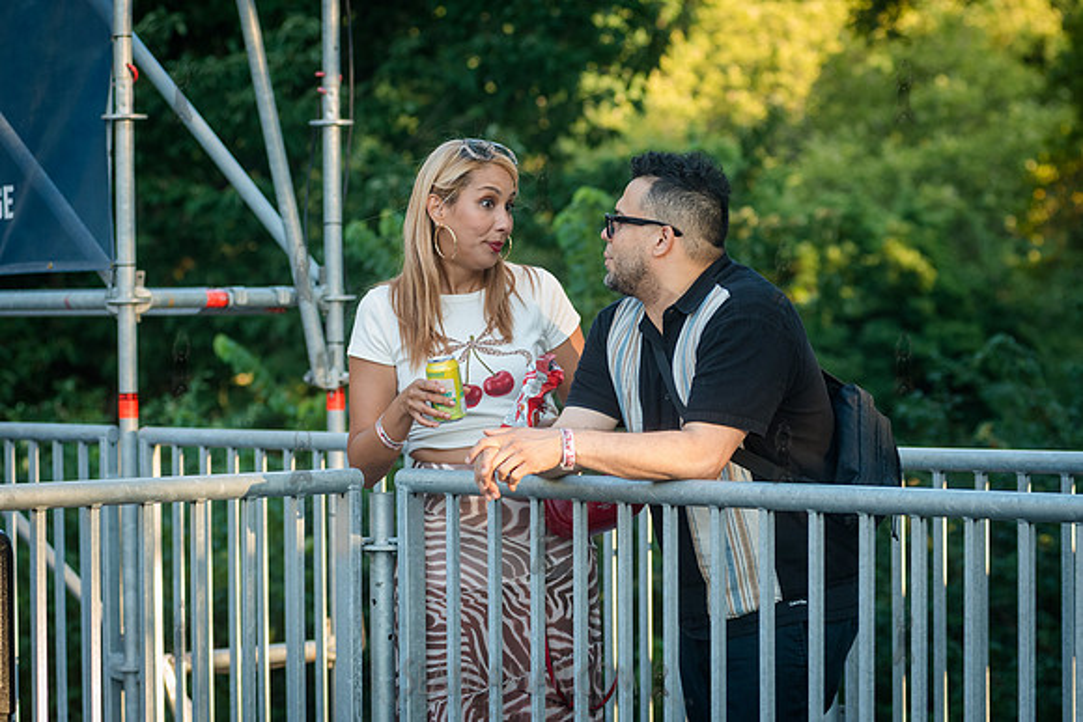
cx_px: 643
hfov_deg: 17.4
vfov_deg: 11.6
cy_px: 358
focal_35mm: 118
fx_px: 3542
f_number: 4
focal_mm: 92
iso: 1000
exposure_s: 1/500
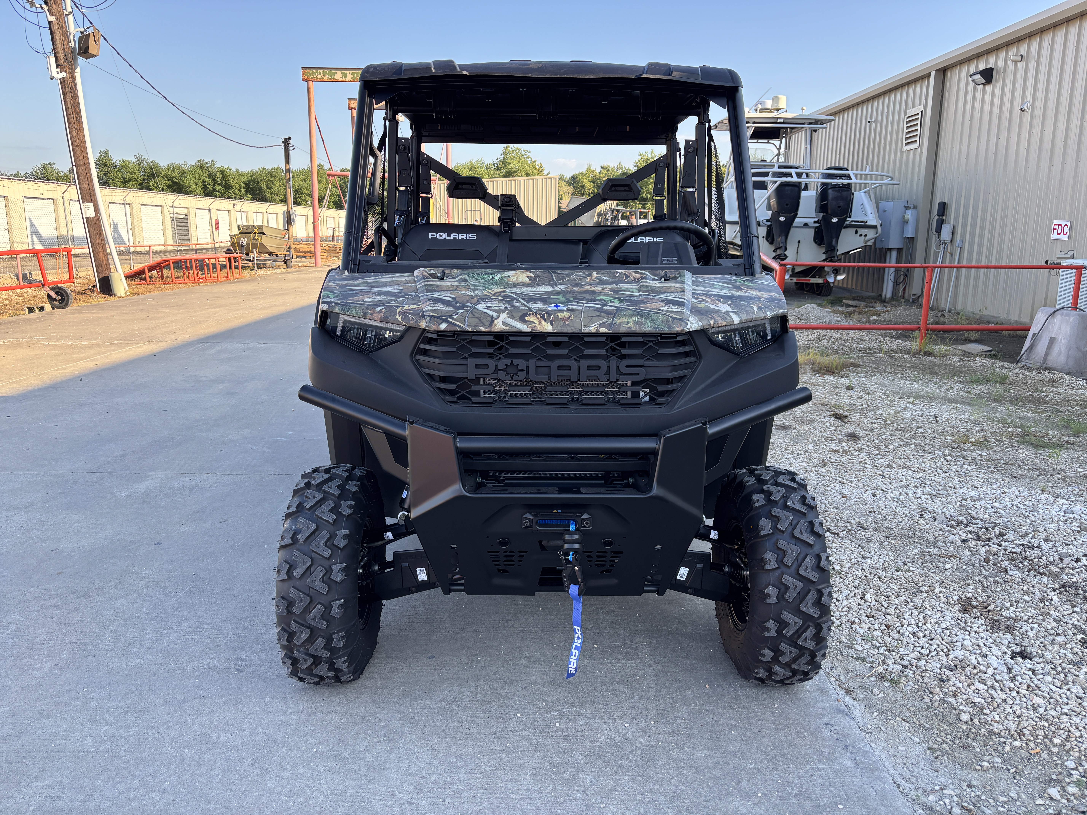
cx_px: 544
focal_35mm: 26
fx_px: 816
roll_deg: -0.6
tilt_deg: -12.4
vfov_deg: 53.1
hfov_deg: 67.3
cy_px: 408
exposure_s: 1/439
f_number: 1.6
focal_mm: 5.96
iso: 50
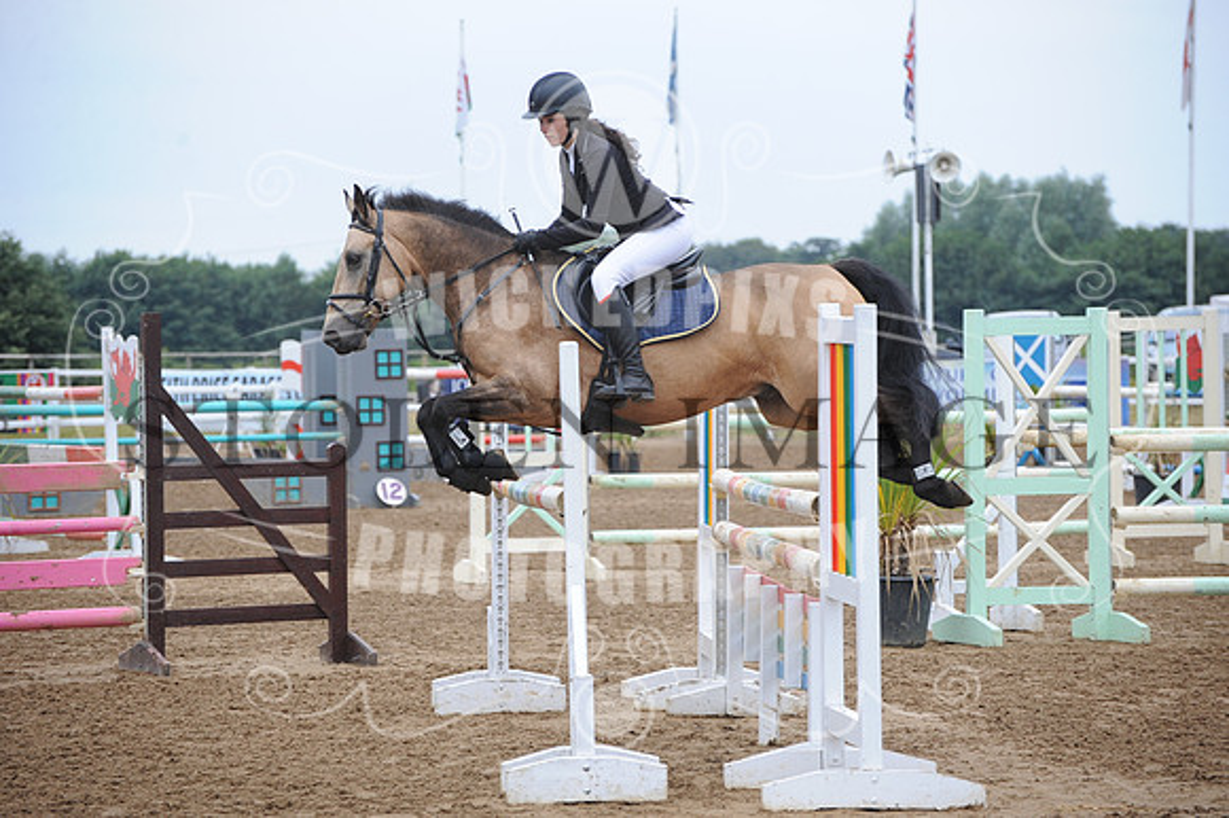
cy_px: 409
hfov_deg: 13.3
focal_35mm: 155
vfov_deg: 8.8
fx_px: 5288
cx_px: 614
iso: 1000
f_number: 5.6
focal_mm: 155
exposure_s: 1/1000
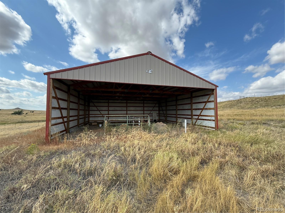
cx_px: 142
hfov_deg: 102.1
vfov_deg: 85.7
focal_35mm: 14
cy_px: 106
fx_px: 115
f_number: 2.2
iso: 64
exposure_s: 1/658
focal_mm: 2.22
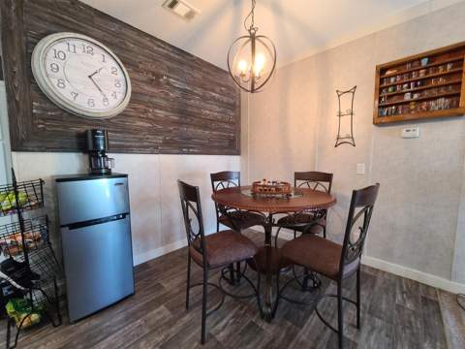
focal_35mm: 13
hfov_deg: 106.2
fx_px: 175
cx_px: 232
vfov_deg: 89.9
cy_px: 174
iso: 320
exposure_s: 1/40
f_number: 2.2
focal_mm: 2.2
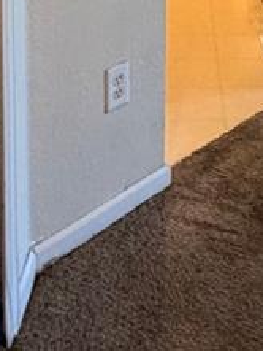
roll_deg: -3.7
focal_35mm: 76
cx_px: 258
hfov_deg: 18.9
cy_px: -191
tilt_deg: -5.5
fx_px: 769
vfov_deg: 21.2
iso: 400
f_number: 2.2
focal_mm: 2.22
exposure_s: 1/60
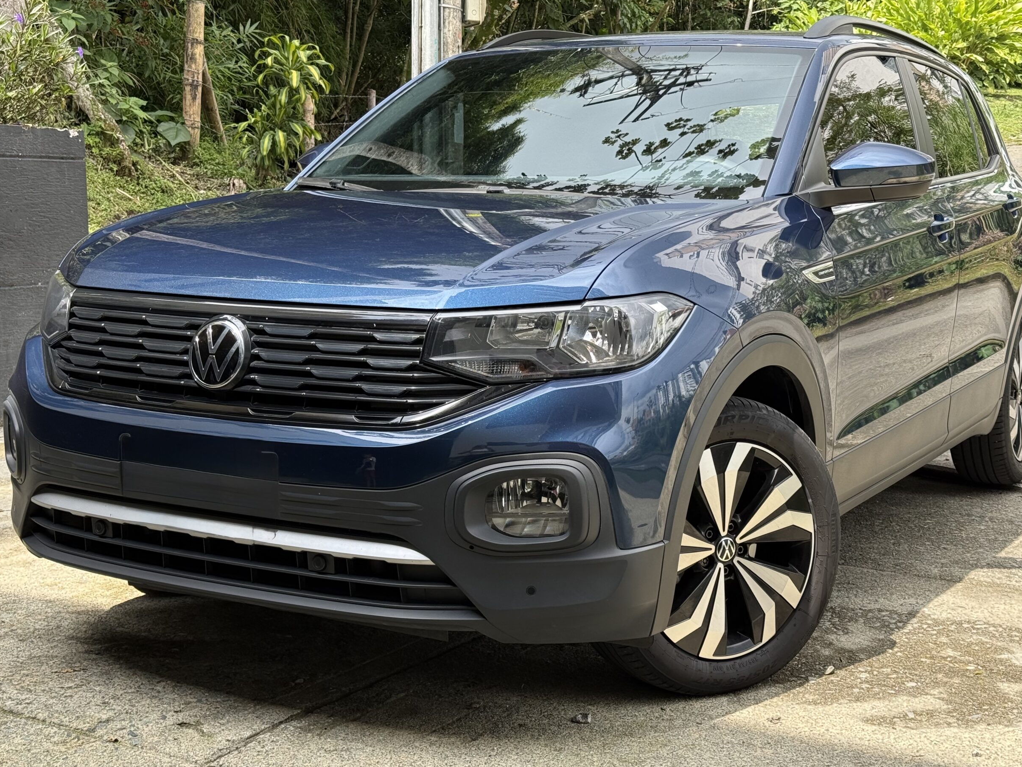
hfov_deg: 37.5
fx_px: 1506
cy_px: 400
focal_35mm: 51
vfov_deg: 28.6
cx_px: 532
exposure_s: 1/906
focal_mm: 6.76
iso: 64
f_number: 1.78
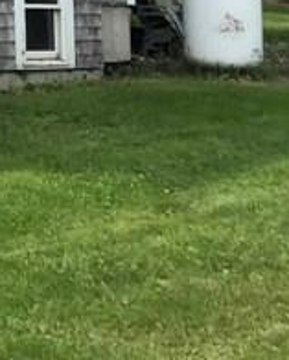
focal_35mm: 143
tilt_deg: +9.4
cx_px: -399
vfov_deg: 12.3
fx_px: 1528
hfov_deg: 9.6
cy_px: -287
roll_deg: -1.9
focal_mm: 3.99
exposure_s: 1/1845
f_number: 1.8
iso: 20
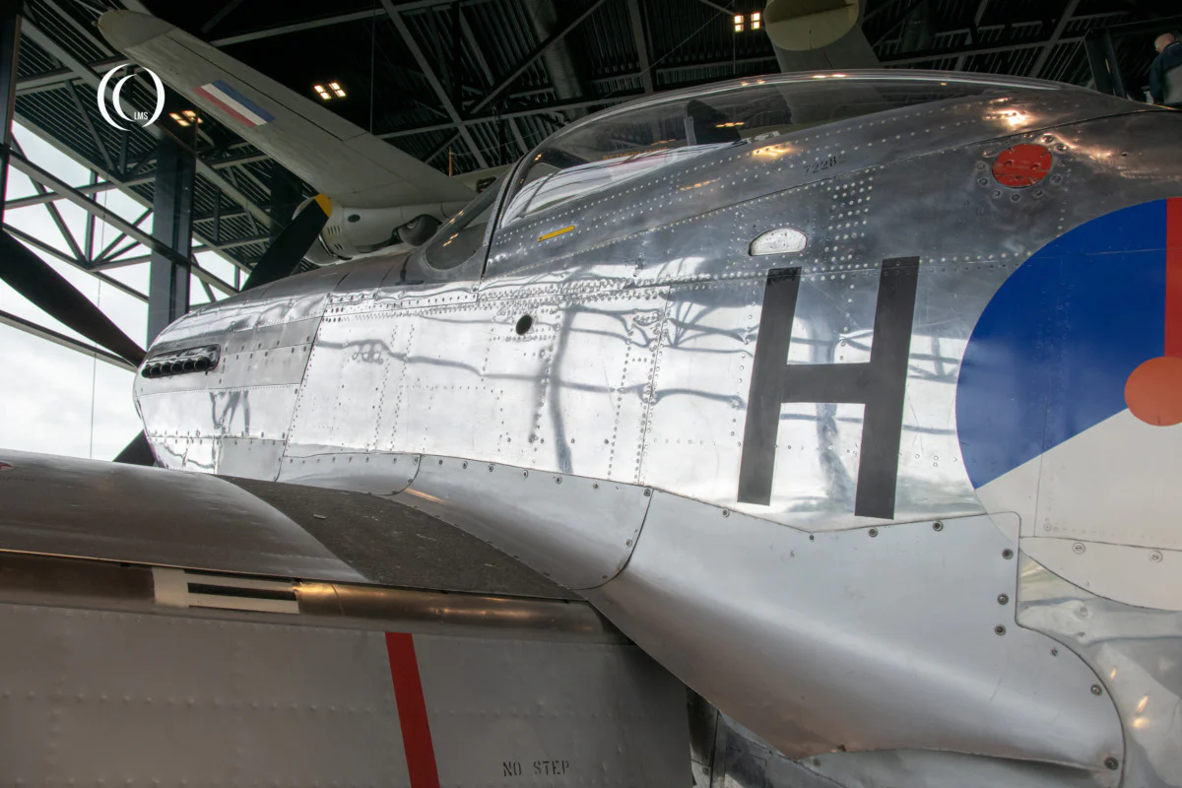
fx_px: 886
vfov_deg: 47.9
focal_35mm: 27
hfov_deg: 67.4
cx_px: 591
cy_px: 394
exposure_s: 1/400
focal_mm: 18
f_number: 5.6
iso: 320
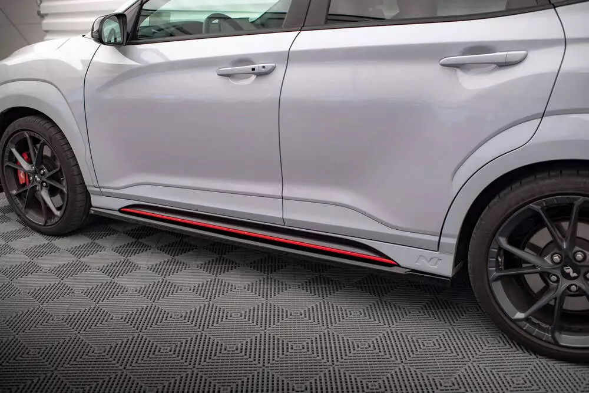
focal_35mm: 35
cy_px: 196
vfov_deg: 37.9
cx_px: 294
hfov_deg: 54.4
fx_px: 573
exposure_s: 1/100
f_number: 2.8
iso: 1000
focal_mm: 35
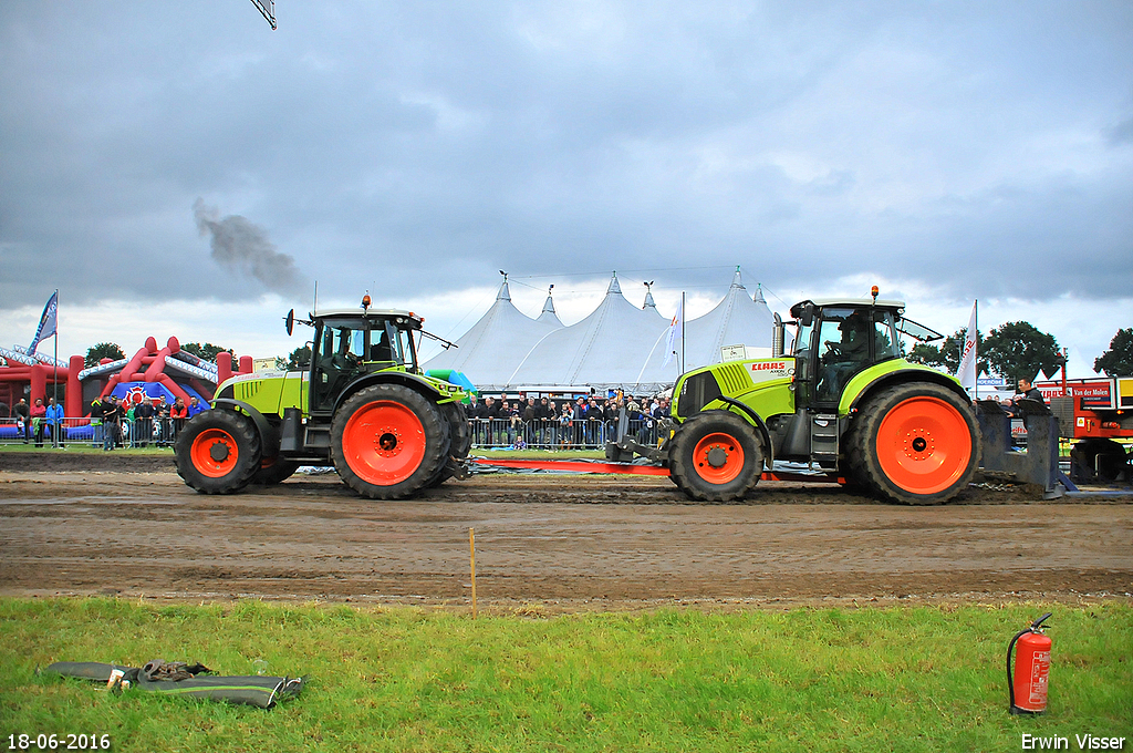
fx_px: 849
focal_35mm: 27
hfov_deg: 67.4
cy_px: 376
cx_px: 566
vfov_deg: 47.8
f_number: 3.5
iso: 1000
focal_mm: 18
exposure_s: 1/400
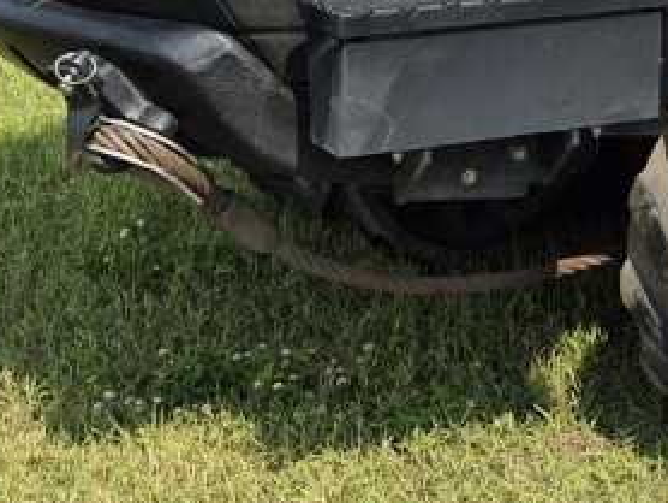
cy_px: -433
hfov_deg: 14.7
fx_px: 2298
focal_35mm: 119
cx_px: 1158
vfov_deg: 11.5
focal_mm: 5.4
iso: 25
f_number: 1.8
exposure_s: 1/1816
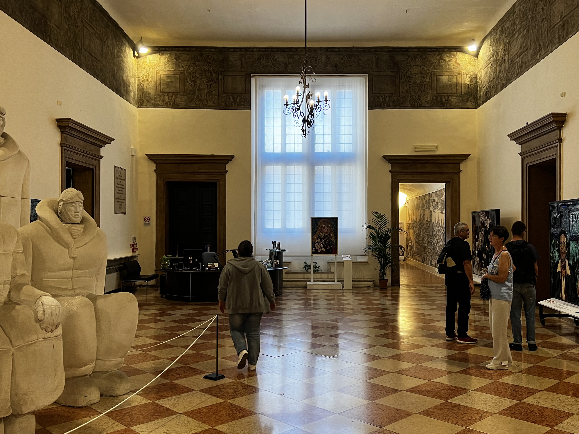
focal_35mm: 33
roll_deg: +0.2
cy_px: 216
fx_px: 552
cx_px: 305
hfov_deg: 55.3
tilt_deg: +0.9
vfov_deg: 42.9
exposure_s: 1/50
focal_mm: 5.7
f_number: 1.5
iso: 80
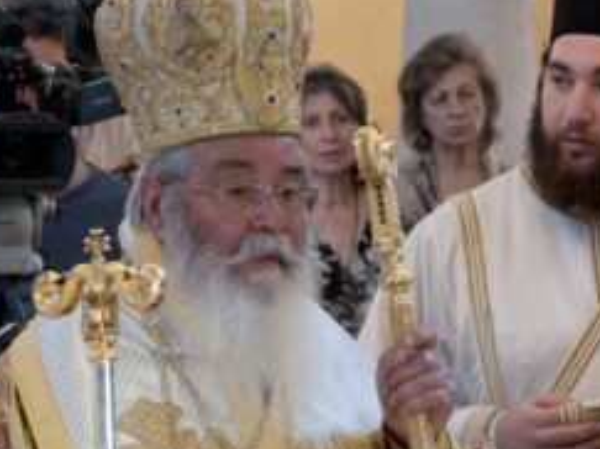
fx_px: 4782
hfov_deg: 7.2
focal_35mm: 276
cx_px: 494
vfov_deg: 5.4
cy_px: 405
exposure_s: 1/125
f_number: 5.6
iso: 1600
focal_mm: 62
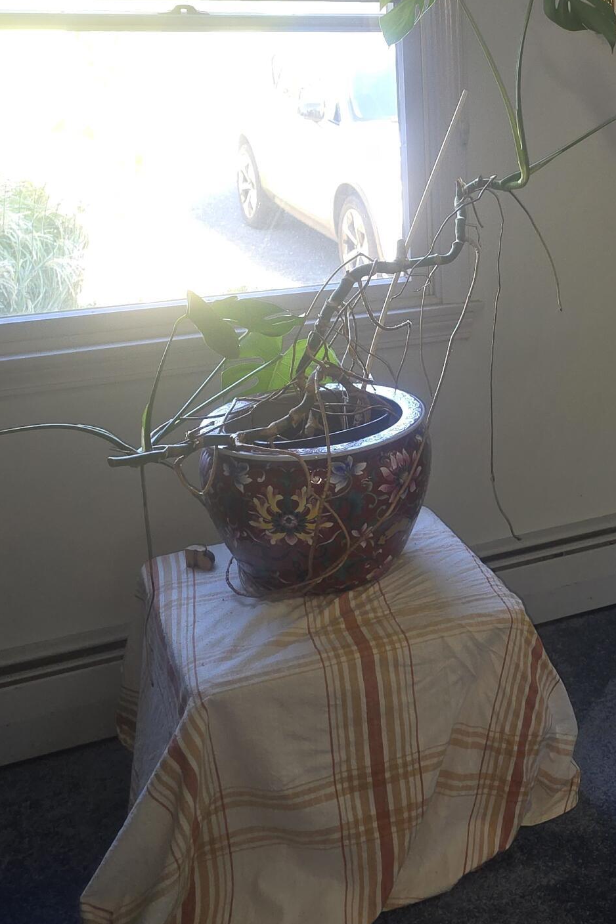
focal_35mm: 51
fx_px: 1309
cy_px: 301
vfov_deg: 38.4
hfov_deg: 24.5
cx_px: 700
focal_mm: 6.3
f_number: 1.7
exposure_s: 1/30
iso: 100
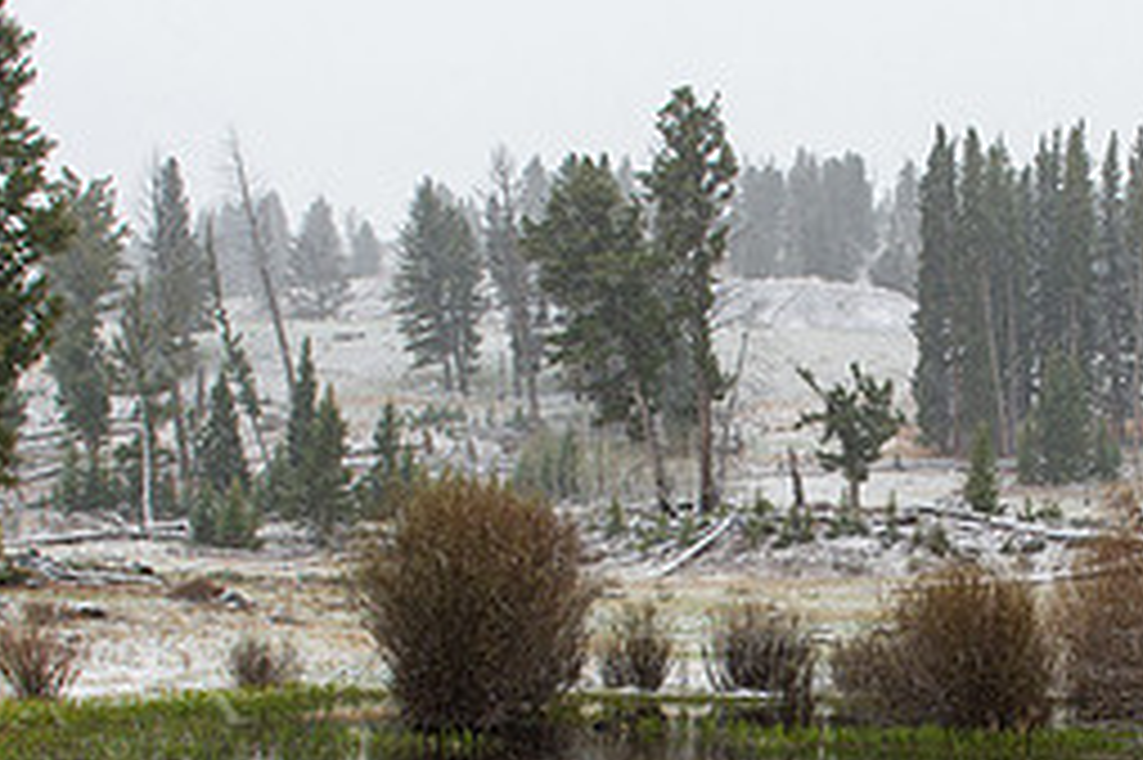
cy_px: 639
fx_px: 2031
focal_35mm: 64
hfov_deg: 30.6
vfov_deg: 20.9
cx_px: 927
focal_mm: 28
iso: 220
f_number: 11
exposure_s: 1/100
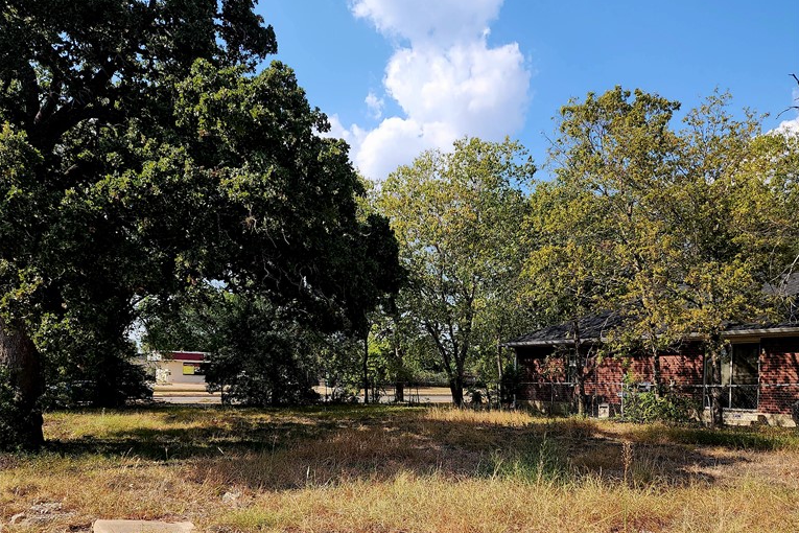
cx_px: 400
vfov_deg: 40.3
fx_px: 710
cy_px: 380
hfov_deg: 58.7
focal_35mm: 32
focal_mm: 6.4
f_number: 1.8
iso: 12
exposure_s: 1/769
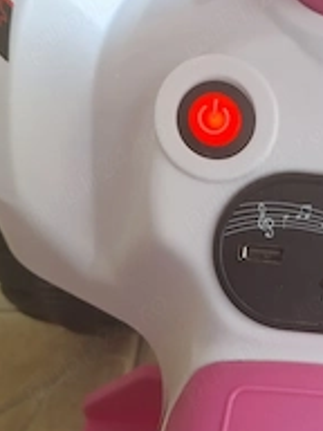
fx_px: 597
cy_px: 213
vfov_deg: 39.7
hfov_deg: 28.2
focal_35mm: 48
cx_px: 332
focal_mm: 5.54
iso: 40
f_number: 1.8
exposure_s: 1/112
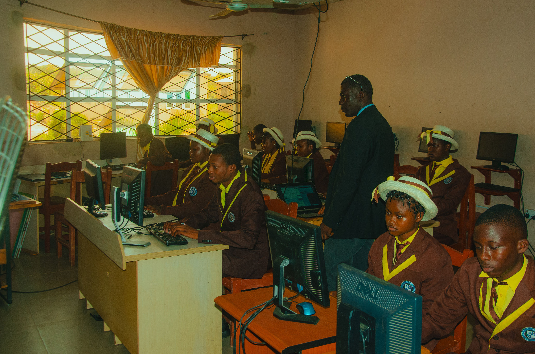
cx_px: 294
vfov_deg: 33.2
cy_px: 160
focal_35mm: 40
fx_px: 593
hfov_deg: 48.5
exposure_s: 1/125
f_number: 6.3
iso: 500
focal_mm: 24
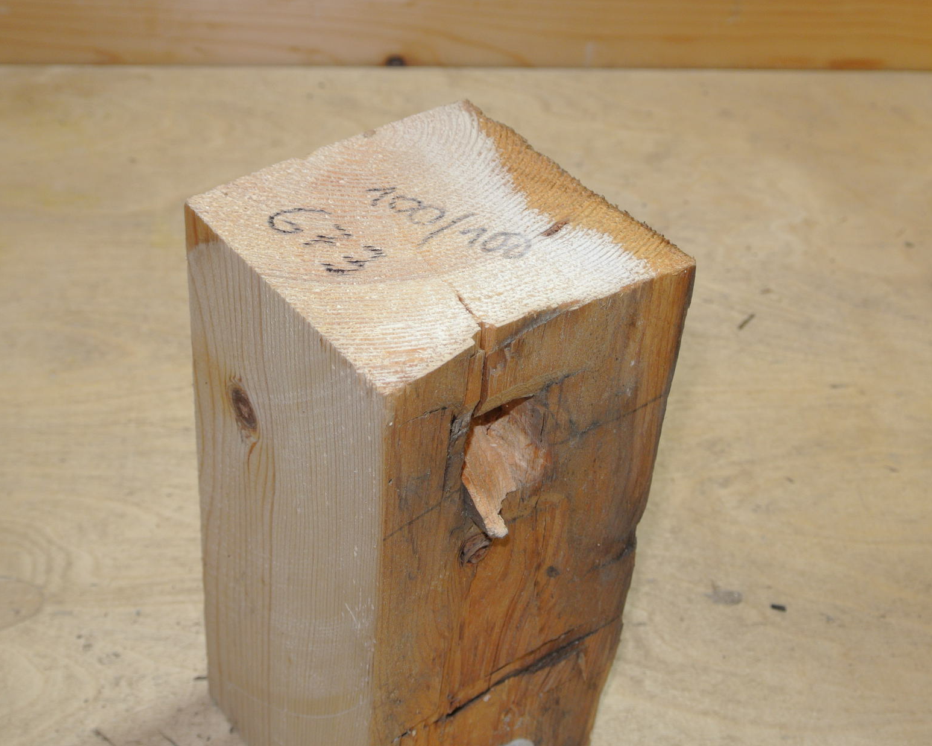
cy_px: 370
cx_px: 465
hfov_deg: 31.4
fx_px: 1655
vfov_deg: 25.4
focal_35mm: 60
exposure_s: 1/60
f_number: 4.8
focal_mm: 18.9
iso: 180
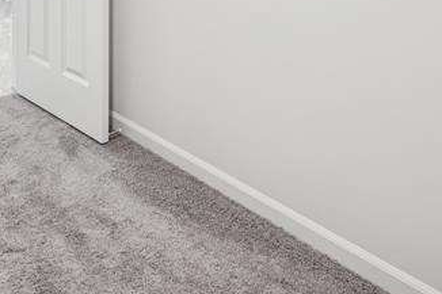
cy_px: -143
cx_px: 119
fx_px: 540
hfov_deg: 43.3
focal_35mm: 44
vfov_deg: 24.2
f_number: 9
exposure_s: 1.3
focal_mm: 14
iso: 100
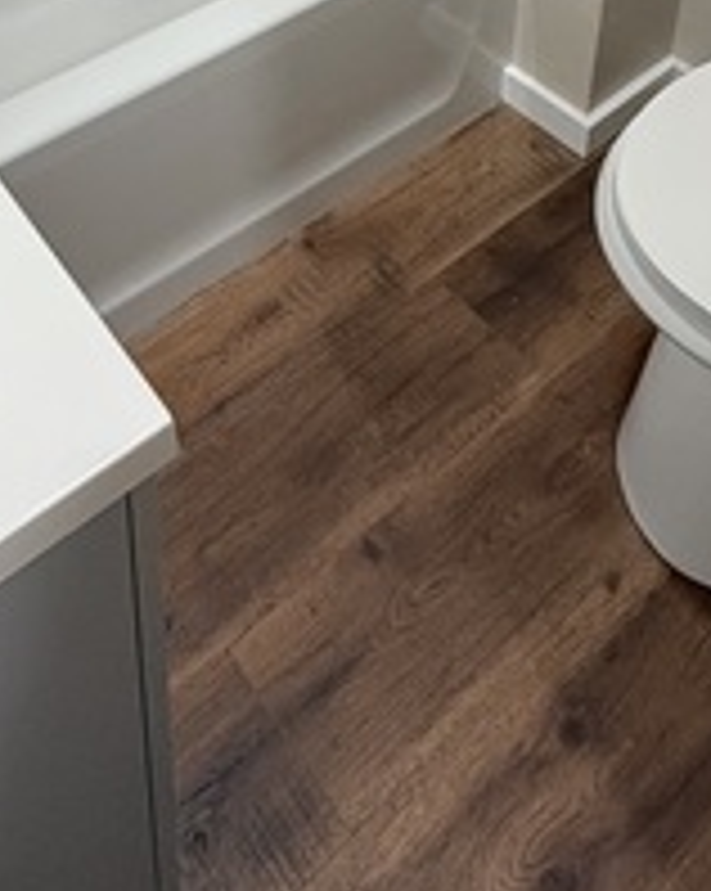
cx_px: 202
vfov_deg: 30.8
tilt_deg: -23.4
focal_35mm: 46
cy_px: -290
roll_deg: +1.2
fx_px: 1212
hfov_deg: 32.3
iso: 250
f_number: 2.2
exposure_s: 1/120
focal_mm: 2.22
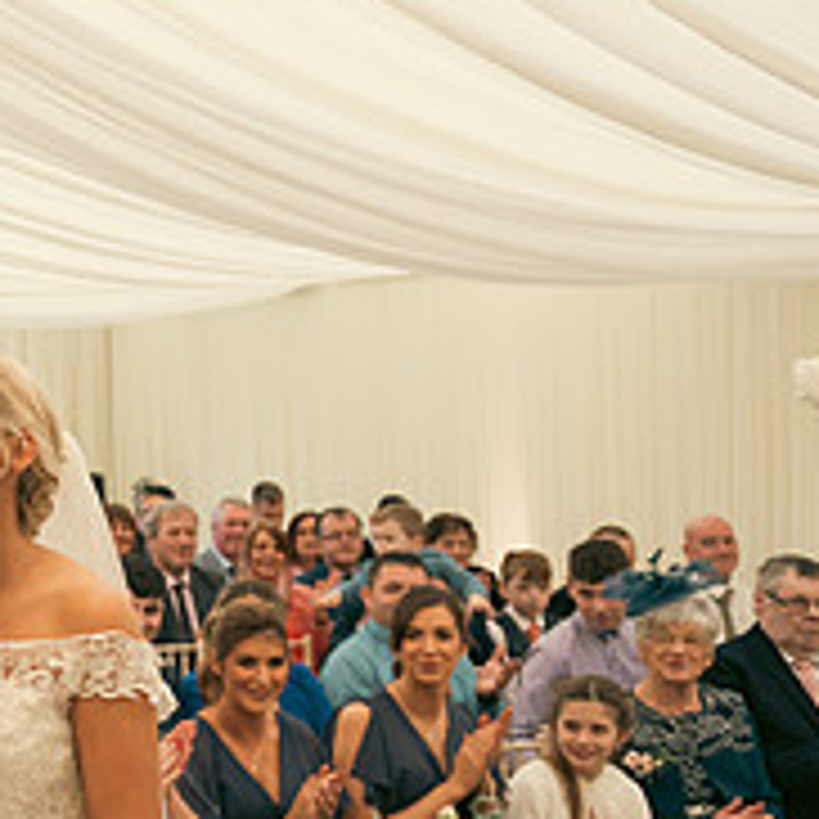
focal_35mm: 65
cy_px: 479
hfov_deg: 23.0
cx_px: -302
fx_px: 1740
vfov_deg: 26.4
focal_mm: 24
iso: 500
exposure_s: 1/160
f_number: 3.5
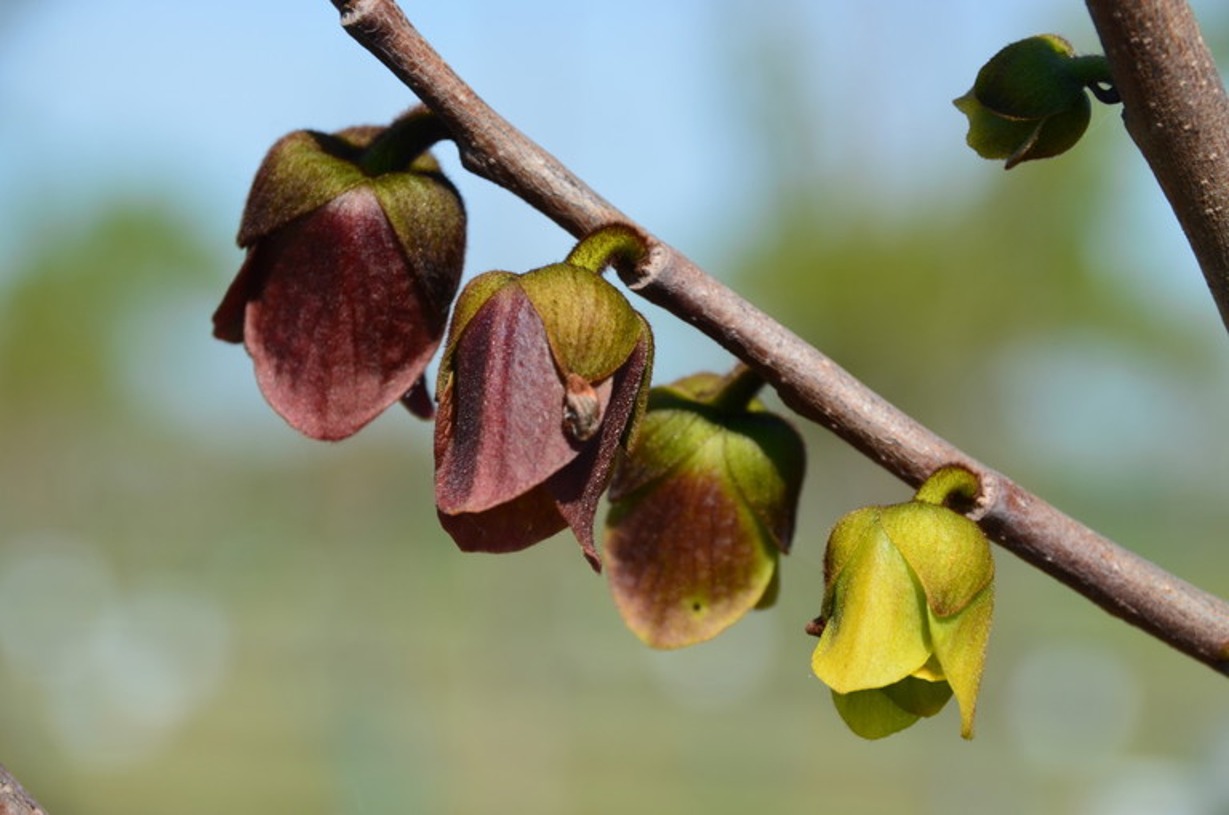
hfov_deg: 7.9
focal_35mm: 262
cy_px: 408
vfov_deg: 5.2
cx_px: 614
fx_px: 8945
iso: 100
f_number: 11
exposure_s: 1/125
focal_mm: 175
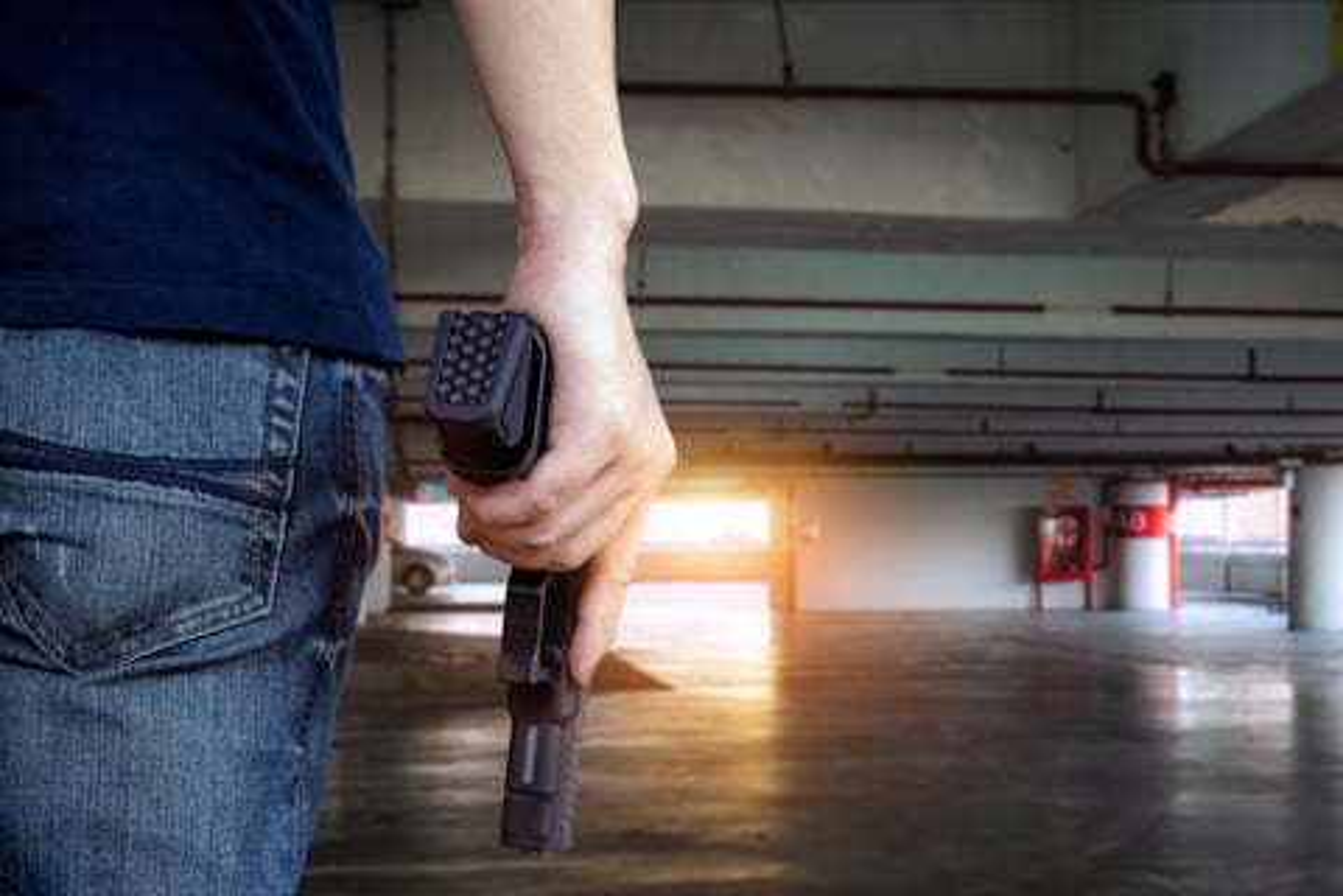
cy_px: 448
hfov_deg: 39.6
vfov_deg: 27.0
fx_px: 1865
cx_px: 672
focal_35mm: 50
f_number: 2.8
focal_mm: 50
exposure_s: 1/200
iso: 125
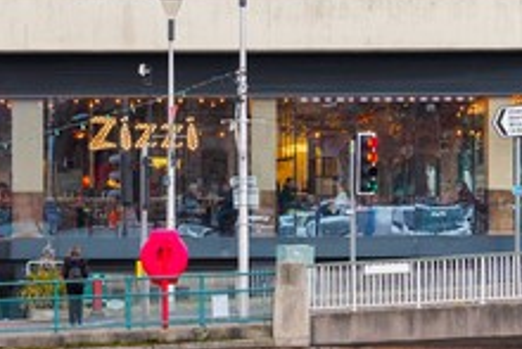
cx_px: 187
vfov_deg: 4.7
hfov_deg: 7.1
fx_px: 4208
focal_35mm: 290
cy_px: 328
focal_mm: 60
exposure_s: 1/60
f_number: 4
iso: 200
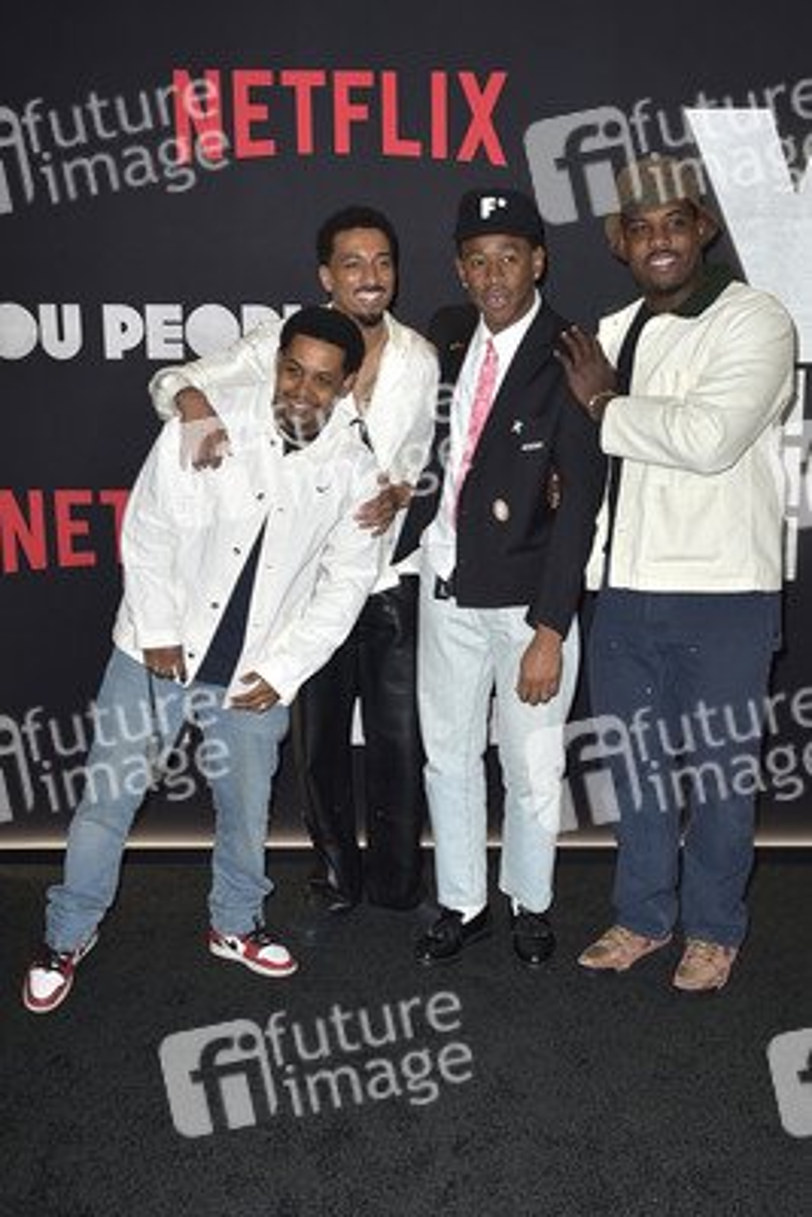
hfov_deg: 38.9
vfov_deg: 55.8
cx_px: 406
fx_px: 1149
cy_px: 608
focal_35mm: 34
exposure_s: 1/250
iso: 500
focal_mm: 34
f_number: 6.3
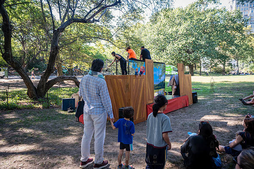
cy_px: 84
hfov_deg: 73.8
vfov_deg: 53.1
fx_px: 169
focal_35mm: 24
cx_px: 127
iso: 1000
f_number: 4.5
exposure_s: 1/500
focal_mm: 24
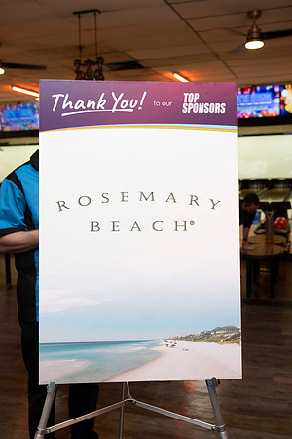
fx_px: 474
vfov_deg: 49.6
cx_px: 146
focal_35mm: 39
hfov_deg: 34.2
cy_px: 220
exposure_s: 1/60
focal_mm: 39
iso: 800
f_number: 5.6
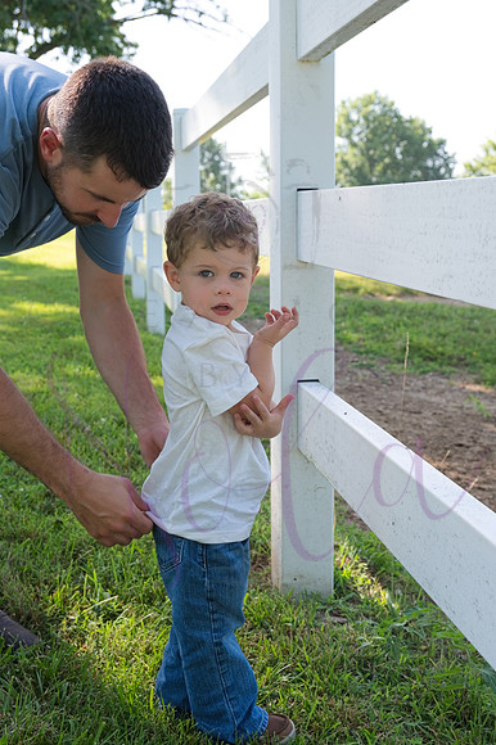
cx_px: 248
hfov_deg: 34.2
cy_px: 372
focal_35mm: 39
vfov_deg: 49.6
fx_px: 807
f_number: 6.3
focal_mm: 39
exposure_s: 1/320
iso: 400
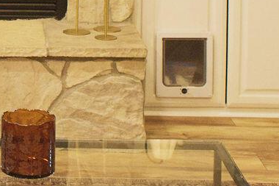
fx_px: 1170
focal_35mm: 151
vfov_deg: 8.7
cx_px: -75
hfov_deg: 13.2
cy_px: -166
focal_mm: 28
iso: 3200
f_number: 3.5
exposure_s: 1/160
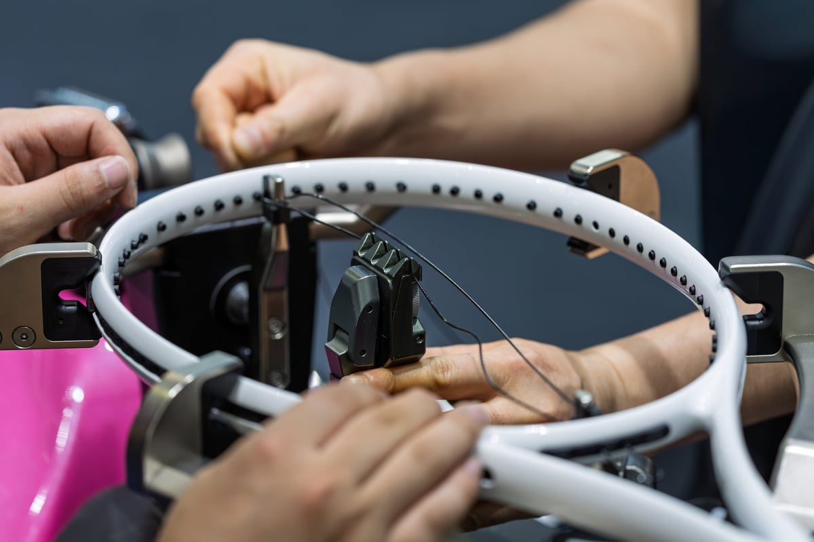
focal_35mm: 145
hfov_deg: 14.2
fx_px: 3277
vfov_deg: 9.5
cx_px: 407
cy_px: 271
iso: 800
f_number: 4
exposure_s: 1/320
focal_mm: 145
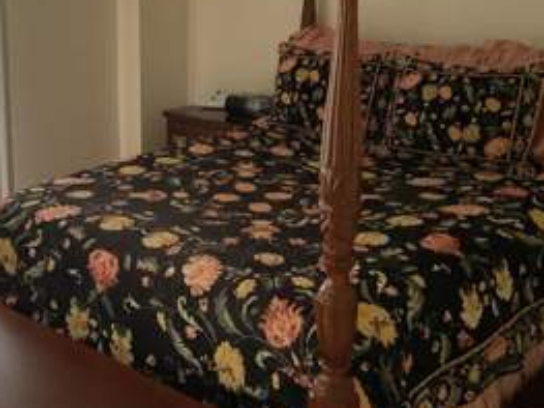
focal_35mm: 53
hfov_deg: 35.2
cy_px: 114
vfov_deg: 27.2
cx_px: 120
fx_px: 833
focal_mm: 3
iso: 160
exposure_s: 1/60
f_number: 1.8
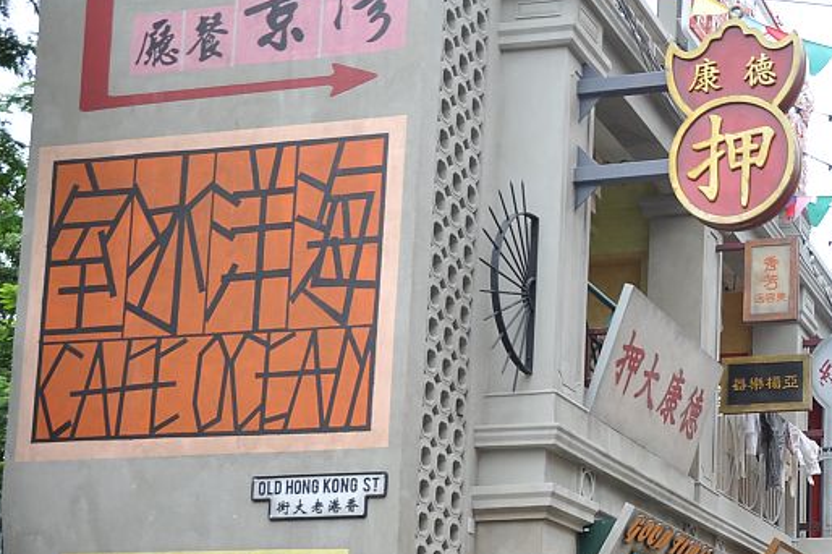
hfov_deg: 31.5
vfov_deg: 23.0
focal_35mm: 56
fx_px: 1293
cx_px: 919
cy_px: 576
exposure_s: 1/100
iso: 200
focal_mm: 16
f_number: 5.6
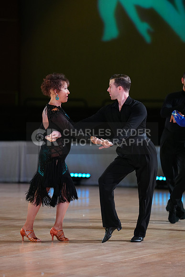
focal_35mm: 191
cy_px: 138
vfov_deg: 10.8
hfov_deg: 7.2
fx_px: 1471
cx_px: 92
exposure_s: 1/400
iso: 2000
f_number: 2.8
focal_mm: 191
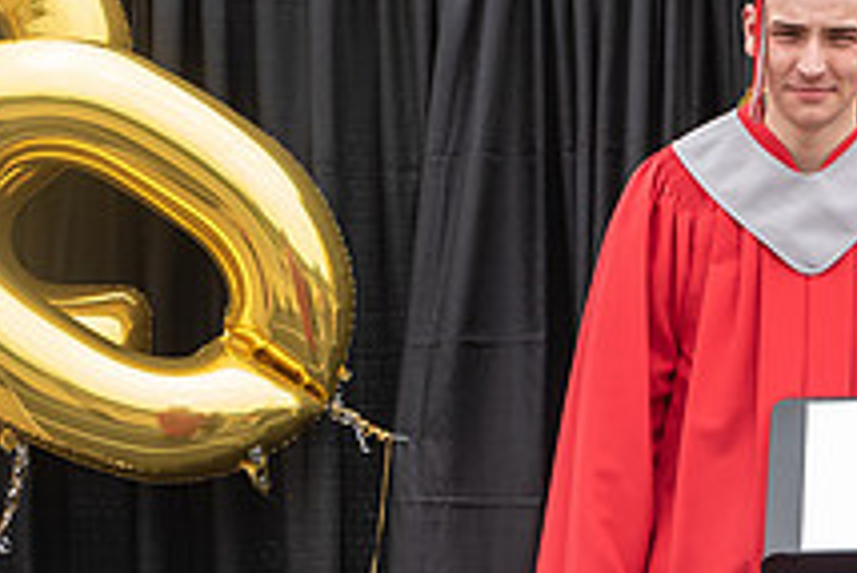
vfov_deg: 7.4
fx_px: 4383
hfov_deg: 11.0
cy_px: 584
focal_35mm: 184
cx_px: 947
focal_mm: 52
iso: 500
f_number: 5.6
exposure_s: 1/500
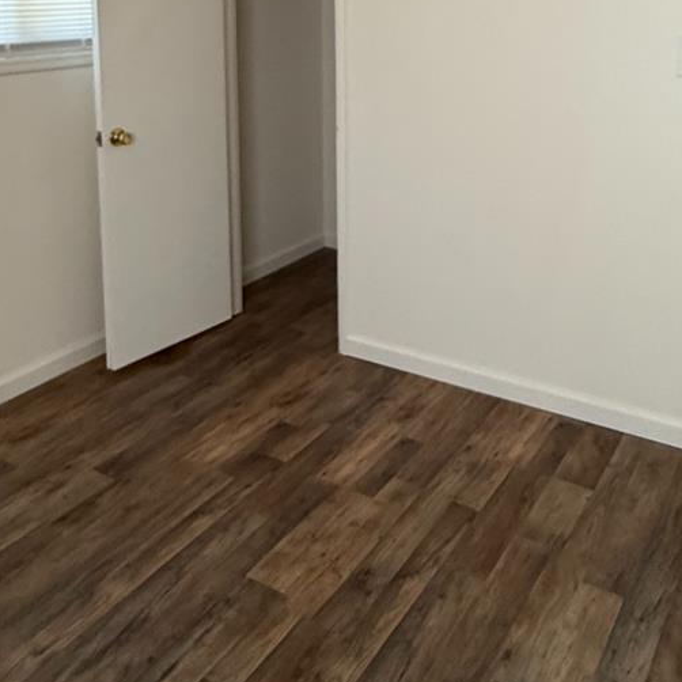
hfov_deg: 44.9
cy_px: 68
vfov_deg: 41.4
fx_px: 825
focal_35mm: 37
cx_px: 370
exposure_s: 1/120
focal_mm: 2.22
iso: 320
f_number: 2.2
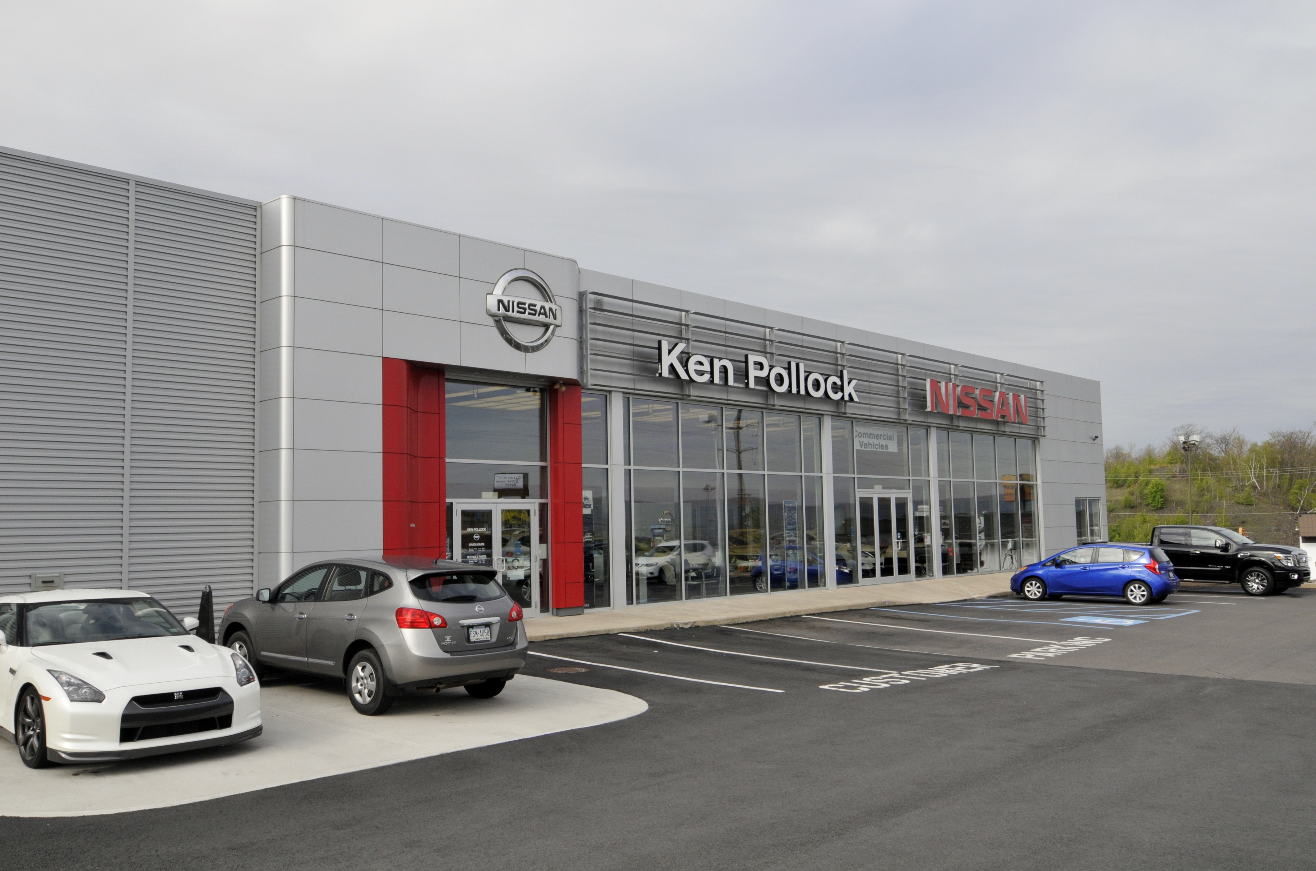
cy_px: 436
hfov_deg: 62.0
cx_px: 658
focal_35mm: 30
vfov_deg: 43.4
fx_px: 1094
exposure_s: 1/640
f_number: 13
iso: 500
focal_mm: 20
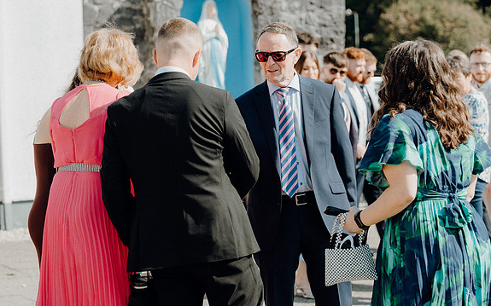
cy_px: 153
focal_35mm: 108
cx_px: 244
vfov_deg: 12.1
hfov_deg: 19.3
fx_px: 1445
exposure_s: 1/640
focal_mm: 70
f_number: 3.5
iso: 125
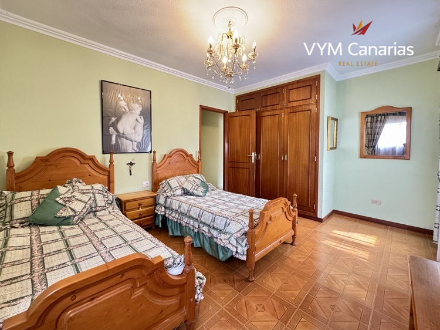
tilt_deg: -4.3
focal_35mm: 14
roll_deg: -0.3
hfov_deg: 102.1
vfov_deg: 85.6
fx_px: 178
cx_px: 220
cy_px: 165
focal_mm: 2.22
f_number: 2.2
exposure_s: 1/50
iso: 500
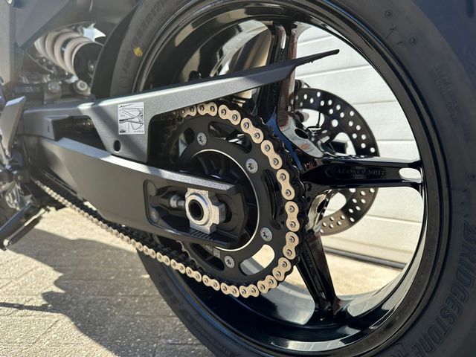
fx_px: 330
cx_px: 238
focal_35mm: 24
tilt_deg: -4.5
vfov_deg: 56.8
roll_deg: -1.9
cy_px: 178
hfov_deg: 71.6
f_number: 1.78
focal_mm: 6.86
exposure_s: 1/1321
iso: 80
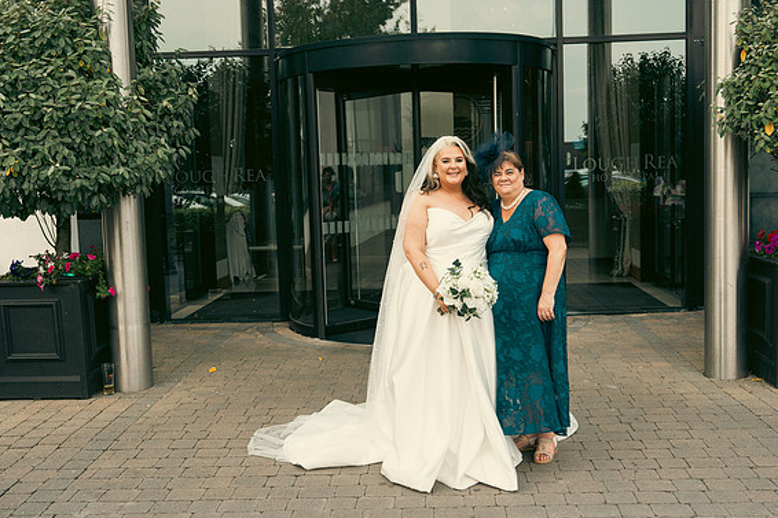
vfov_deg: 33.4
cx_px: 397
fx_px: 864
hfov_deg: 48.5
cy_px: 254
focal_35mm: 40
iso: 200
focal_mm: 39
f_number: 5
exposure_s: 1/250
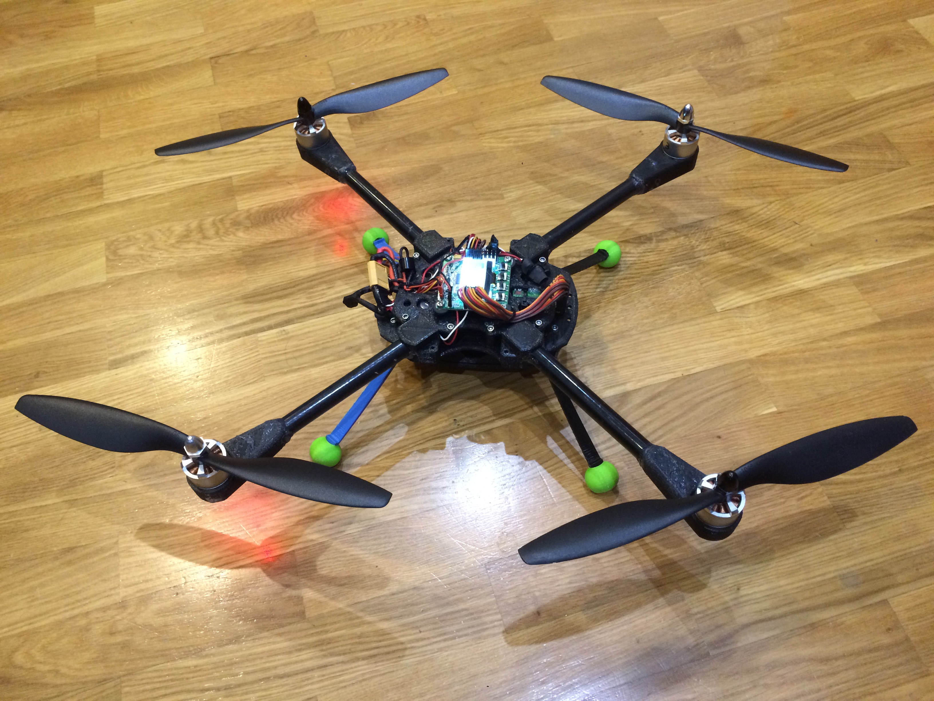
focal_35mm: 29
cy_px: 350
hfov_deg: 61.7
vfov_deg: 48.2
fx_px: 782
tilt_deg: -53.7
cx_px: 467
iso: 320
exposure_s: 1/33
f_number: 2.2
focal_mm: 4.15
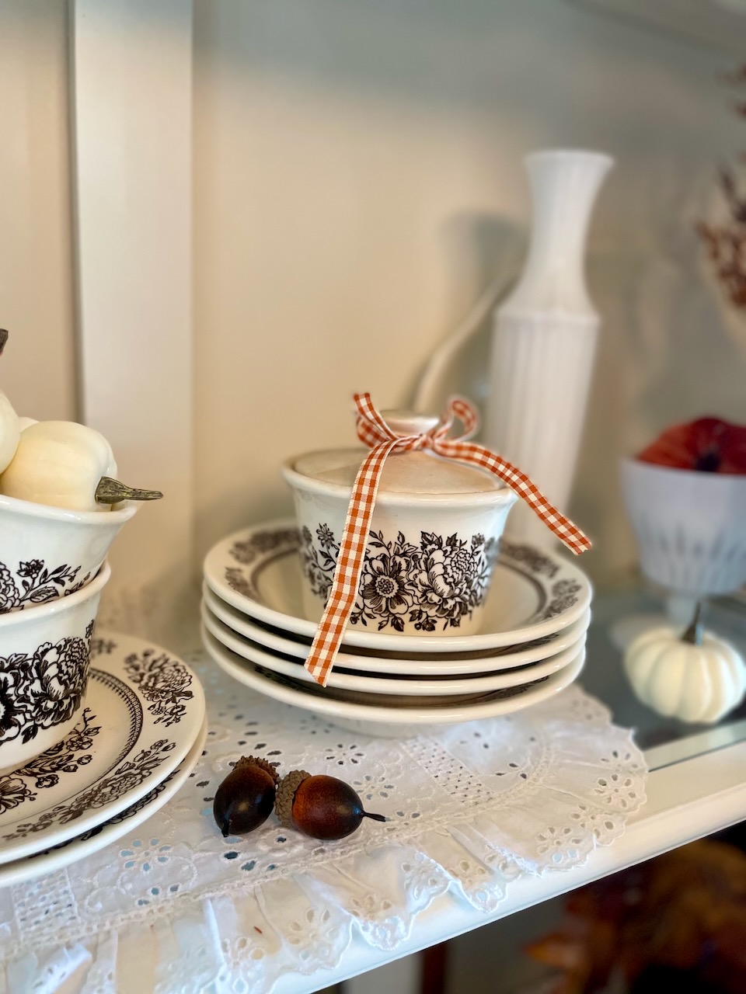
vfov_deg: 67.3
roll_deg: -2.4
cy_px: 497
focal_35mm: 26
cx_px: 373
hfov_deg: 53.1
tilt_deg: -12.8
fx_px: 747
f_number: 1.6
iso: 200
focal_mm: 4.2
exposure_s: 1/60
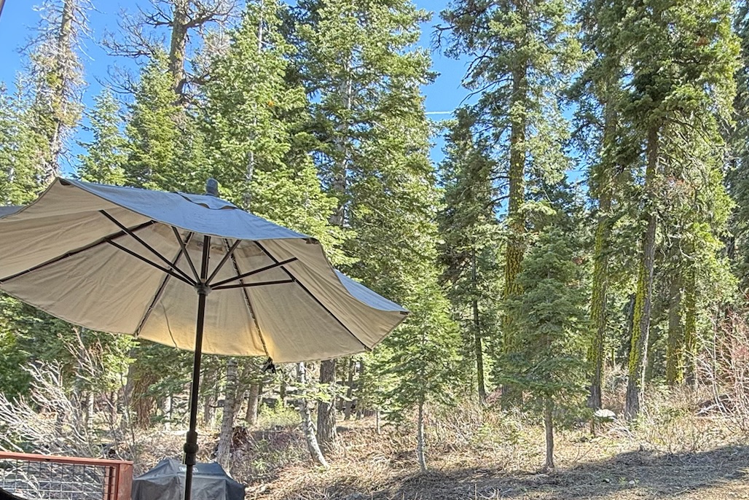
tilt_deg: +2.7
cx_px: 513
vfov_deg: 40.5
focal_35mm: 29
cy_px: 477
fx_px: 603
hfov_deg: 61.7
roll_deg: -2.5
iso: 50
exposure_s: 1/113
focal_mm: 2.22
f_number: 2.2
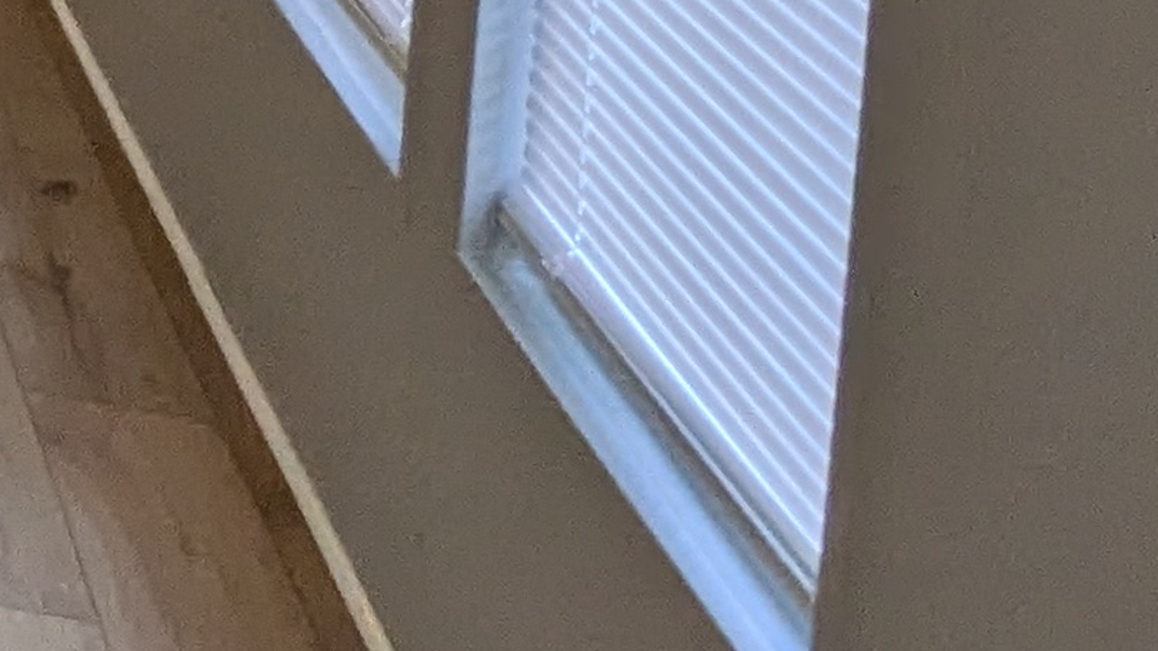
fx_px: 2671
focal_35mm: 87
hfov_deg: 17.1
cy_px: -907
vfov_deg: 11.5
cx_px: -1228
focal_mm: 1.83
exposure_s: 1/120
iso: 375
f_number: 2.2
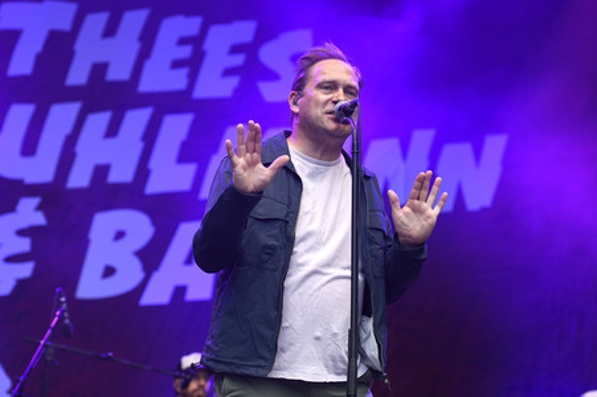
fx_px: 1409
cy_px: 198
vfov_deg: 16.0
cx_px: 298
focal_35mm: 85
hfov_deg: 23.9
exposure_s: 1/500
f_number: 3.5
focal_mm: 85
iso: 800
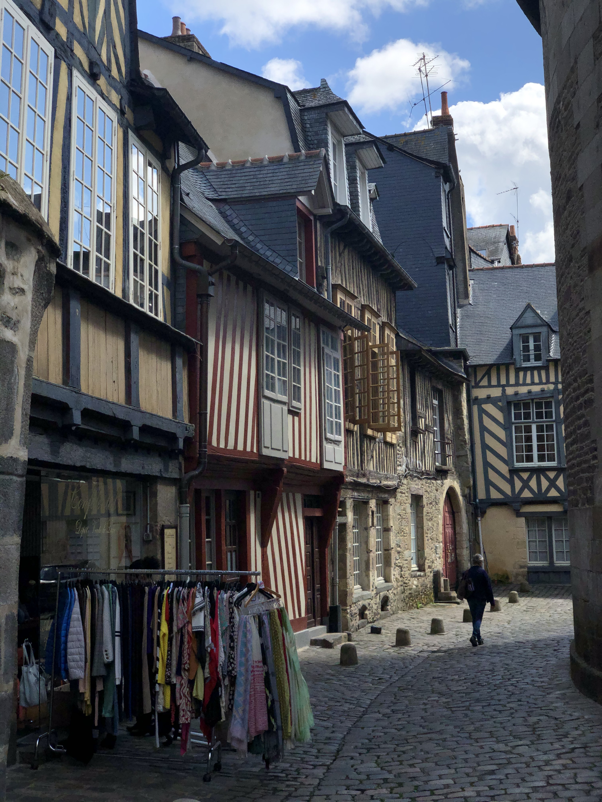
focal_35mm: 52
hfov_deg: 28.0
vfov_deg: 36.8
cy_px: 401
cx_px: 301
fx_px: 1206
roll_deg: +1.7
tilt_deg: +5.7
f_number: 2.4
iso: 16
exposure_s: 1/1946
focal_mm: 6
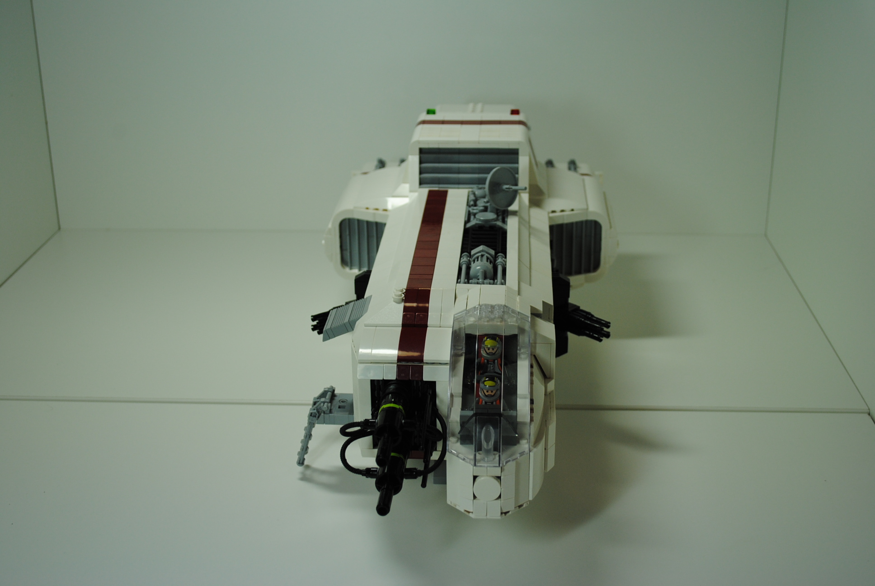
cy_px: 293
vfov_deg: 28.2
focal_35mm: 48
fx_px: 1168
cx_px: 438
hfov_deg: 41.1
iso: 200
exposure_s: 1/100
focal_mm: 32
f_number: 4.8
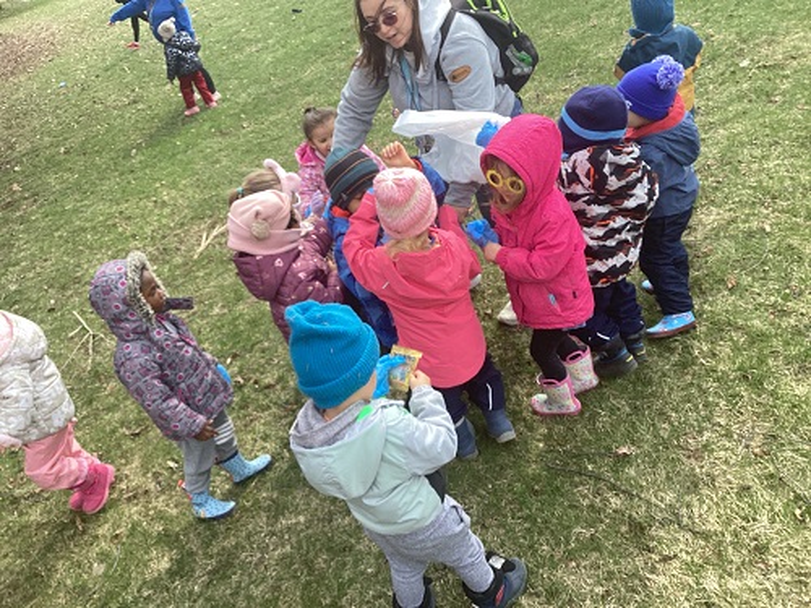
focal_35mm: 31
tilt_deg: -33.5
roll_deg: +20.0
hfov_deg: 58.4
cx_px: 406
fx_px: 726
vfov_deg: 45.4
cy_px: 304
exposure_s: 1/359
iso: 25
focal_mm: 3.3
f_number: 2.4
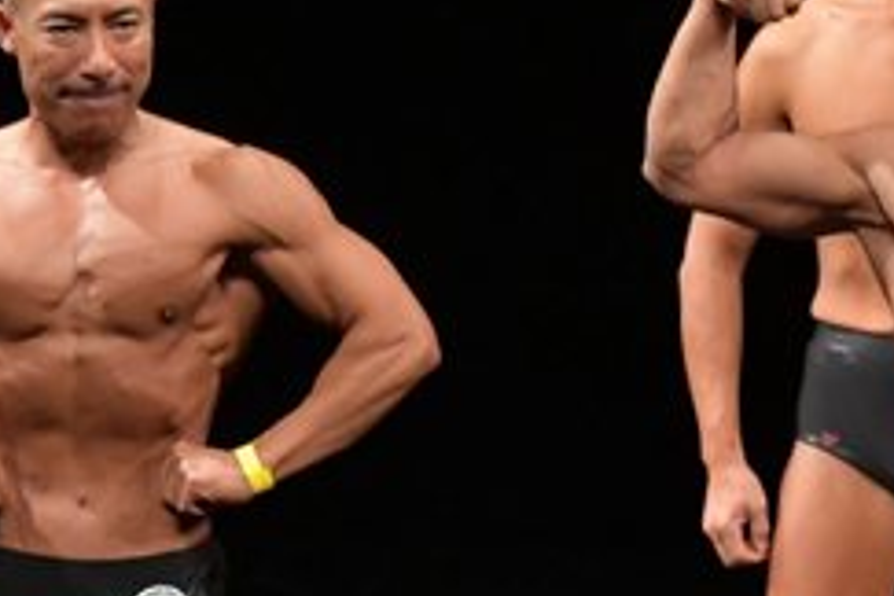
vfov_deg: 1.7
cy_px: 673
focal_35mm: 812
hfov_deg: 2.5
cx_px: 473
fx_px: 20163
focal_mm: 170
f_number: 5.6
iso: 3200
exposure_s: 1/400
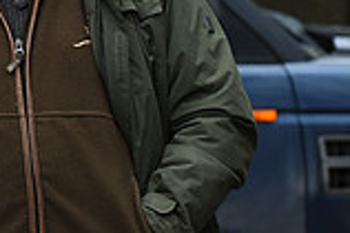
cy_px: 29
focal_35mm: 425
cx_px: -290
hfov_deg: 4.8
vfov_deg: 3.2
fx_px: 4128
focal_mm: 116
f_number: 3.5
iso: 1400
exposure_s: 1/1250
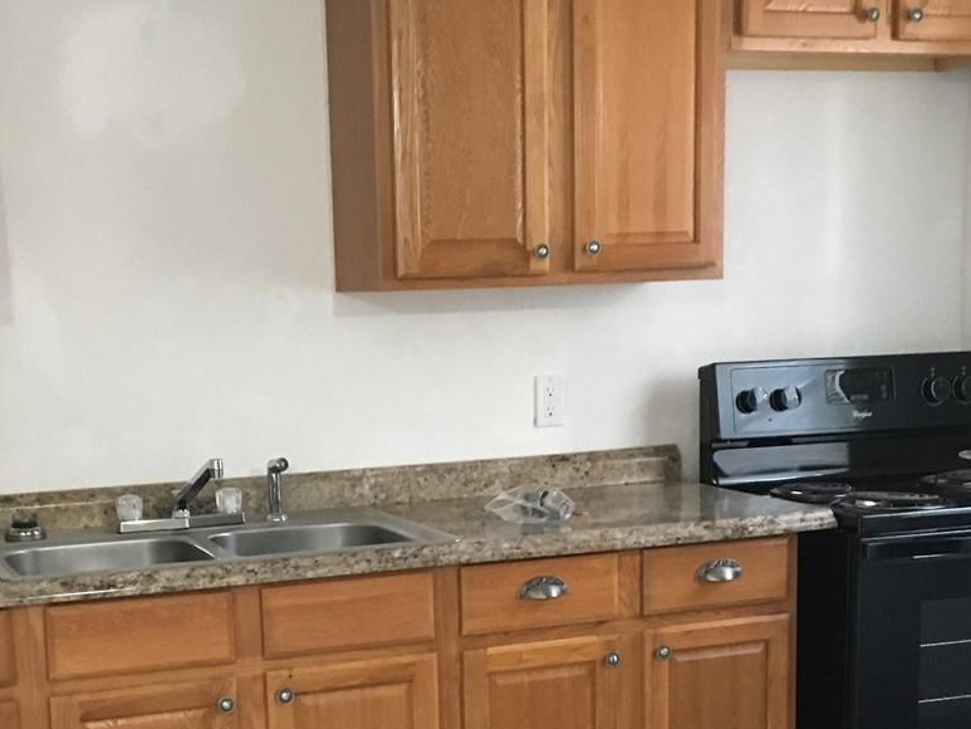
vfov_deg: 24.0
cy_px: 597
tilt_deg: -10.2
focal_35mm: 60
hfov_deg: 32.1
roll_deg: +2.2
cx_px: 423
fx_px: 1683
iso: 200
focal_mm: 4.15
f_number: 2.2
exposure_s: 1/15
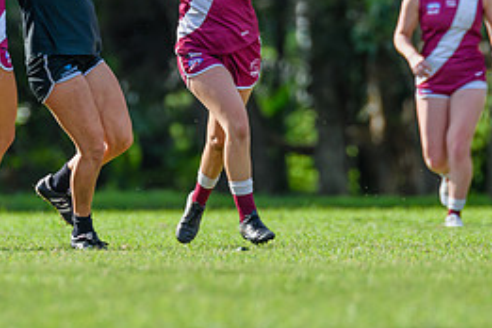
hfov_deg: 1.8
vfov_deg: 1.2
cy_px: -1
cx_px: 85
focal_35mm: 1131
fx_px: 15456
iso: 800
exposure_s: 1/1250
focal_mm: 420
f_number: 5
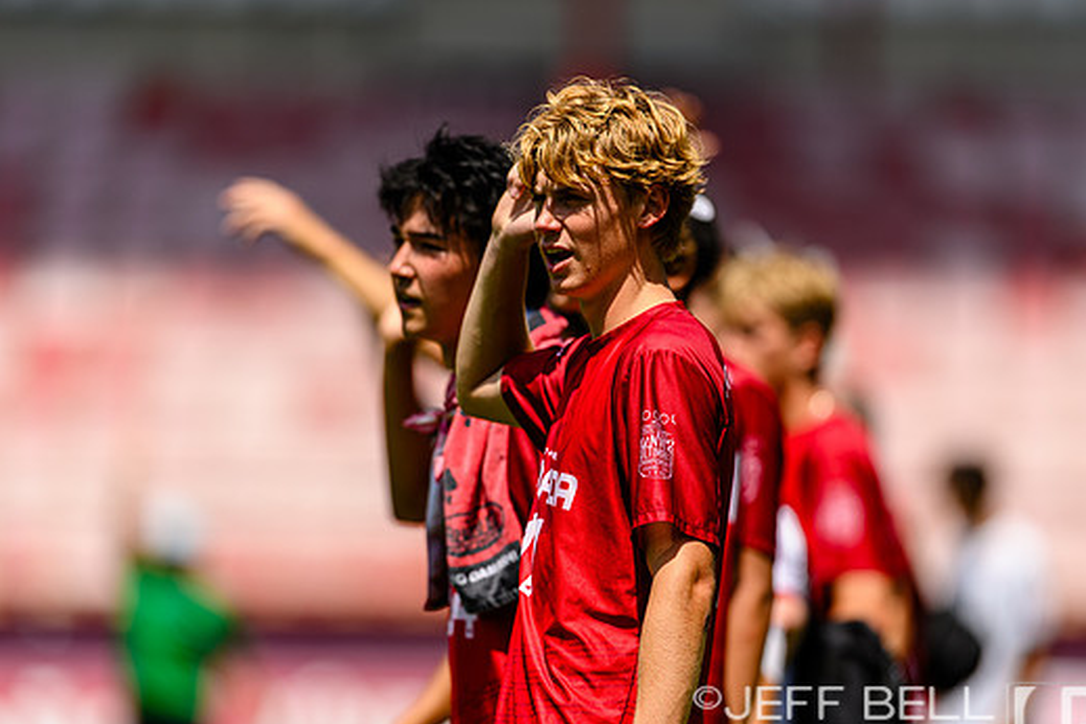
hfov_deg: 4.6
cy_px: 384
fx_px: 13483
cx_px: 555
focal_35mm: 447
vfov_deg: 3.1
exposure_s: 1/1250
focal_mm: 400
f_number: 3.2
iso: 100
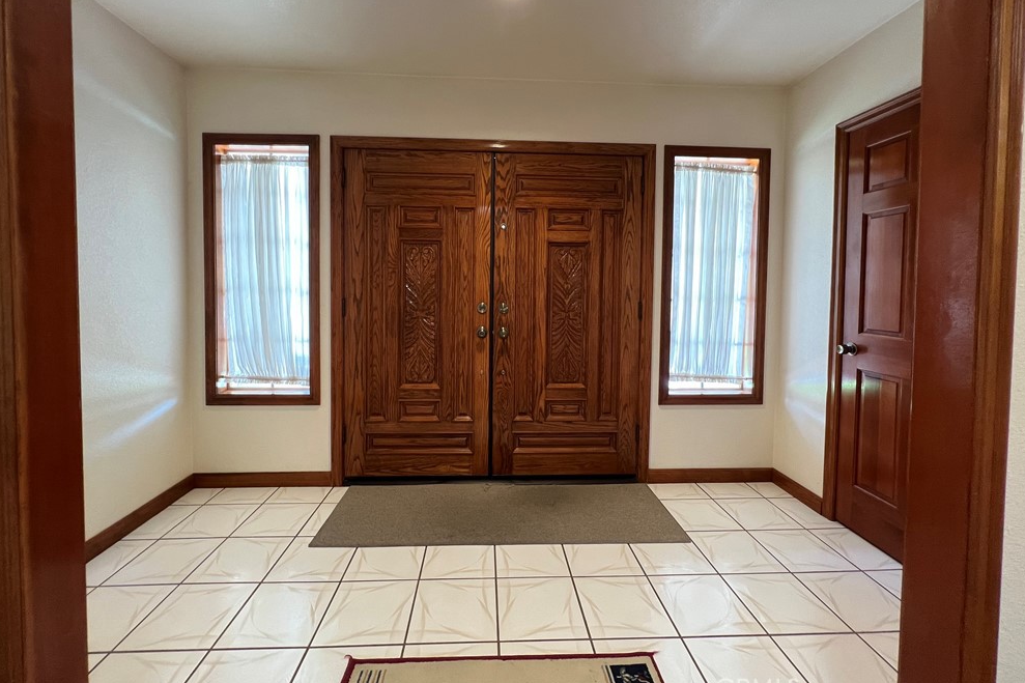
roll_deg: -1.1
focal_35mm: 14
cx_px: 509
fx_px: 399
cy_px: 305
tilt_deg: -3.3
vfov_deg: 80.9
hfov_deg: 104.3
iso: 250
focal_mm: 1.57
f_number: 1.8
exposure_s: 1/60
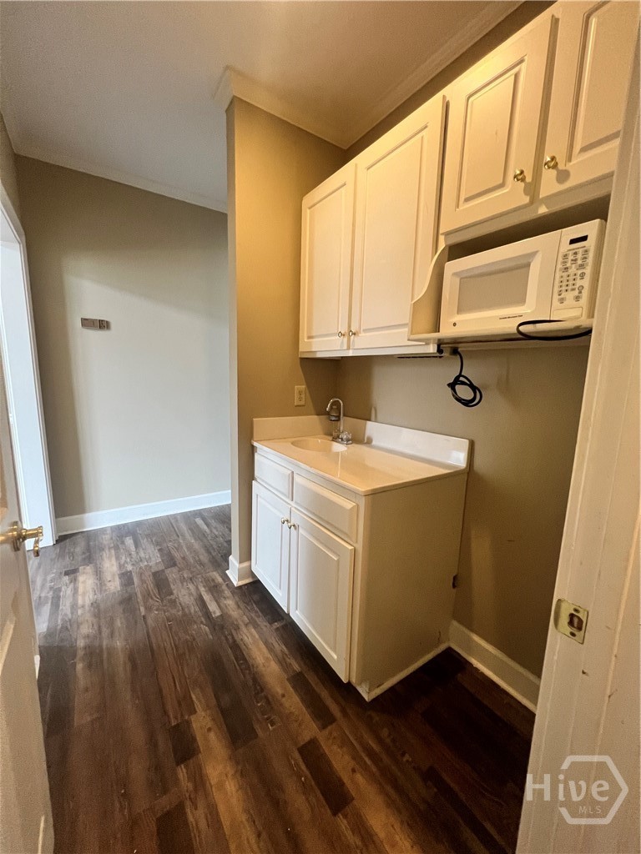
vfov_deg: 106.2
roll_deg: -1.8
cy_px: 427
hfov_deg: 89.9
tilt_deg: -9.2
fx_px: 321
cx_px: 320
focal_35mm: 13
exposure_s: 1/60
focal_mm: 1.57
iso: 320
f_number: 1.8
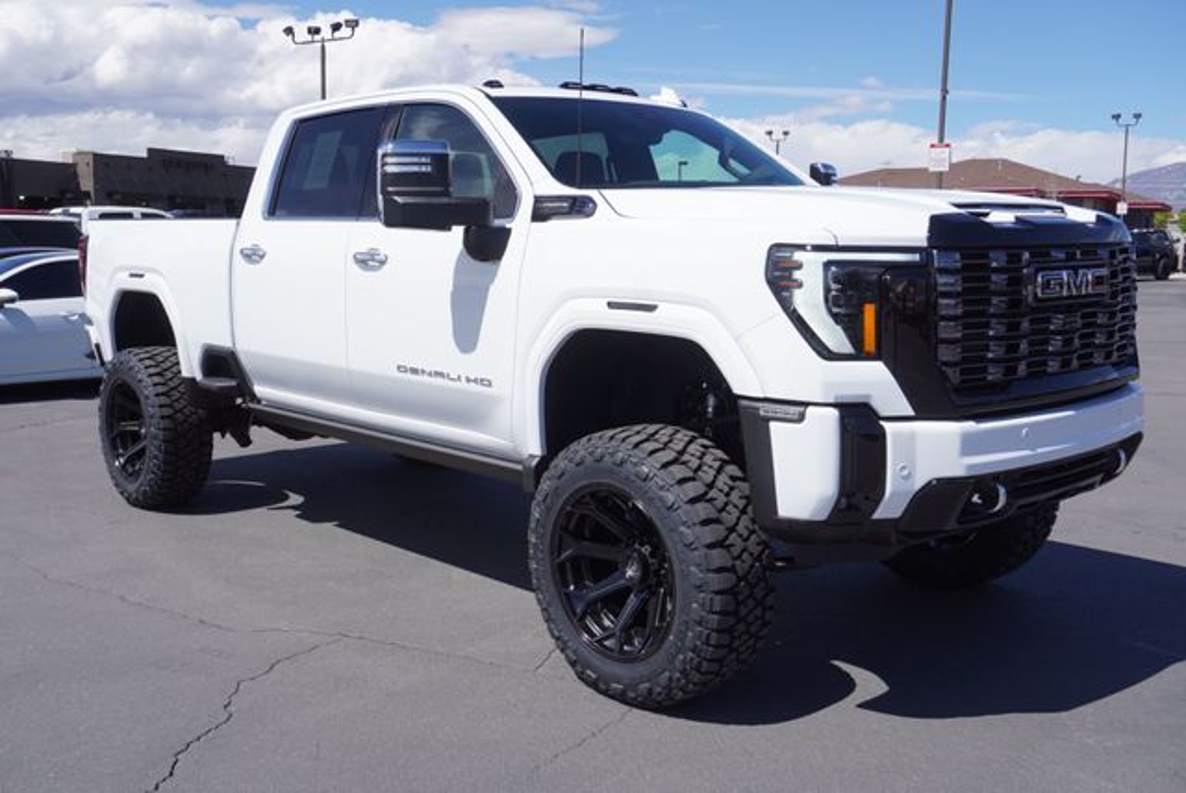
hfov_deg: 53.1
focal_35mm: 36
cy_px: 396
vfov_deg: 36.9
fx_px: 1187
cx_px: 593
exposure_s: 1/320
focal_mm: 24
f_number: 8
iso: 100
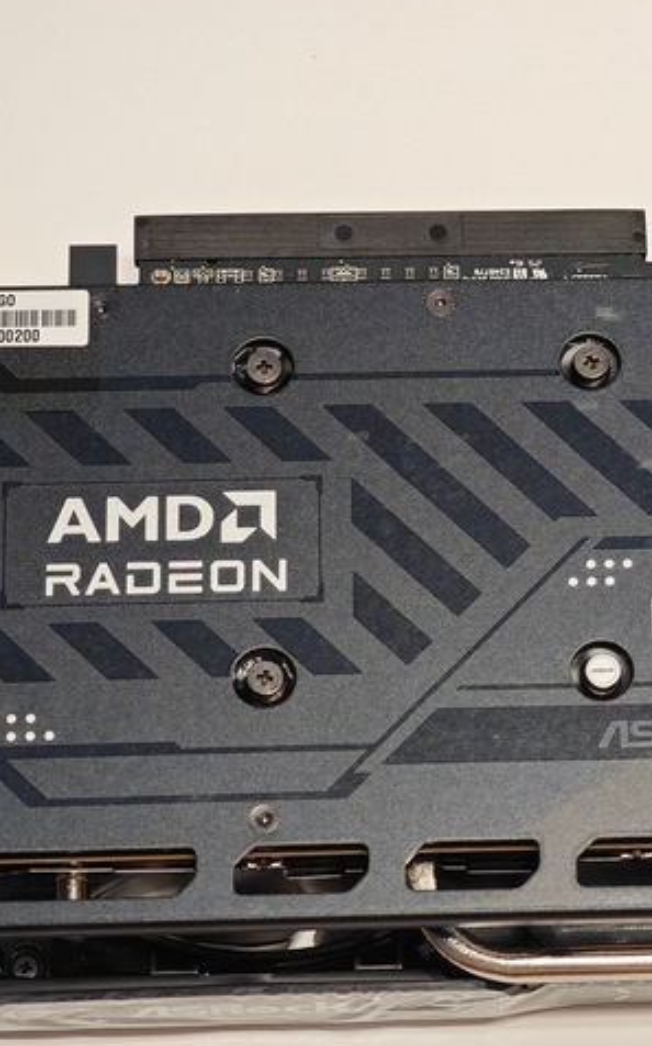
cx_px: 571
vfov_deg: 16.4
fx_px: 3615
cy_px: 567
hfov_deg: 10.3
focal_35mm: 127
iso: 250
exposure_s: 1/100
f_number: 1.8
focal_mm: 12.28
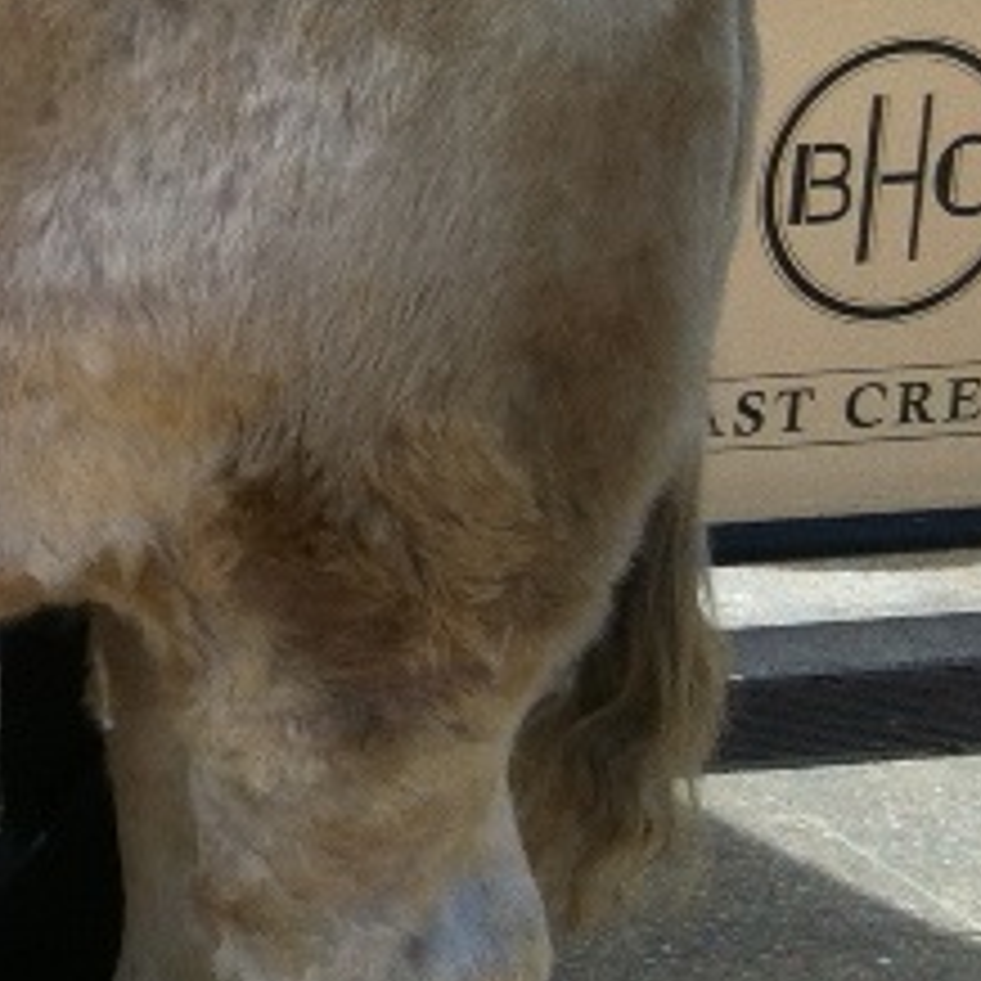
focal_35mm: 136
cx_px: -1015
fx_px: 4360
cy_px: 40
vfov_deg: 12.7
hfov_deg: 11.5
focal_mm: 3.85
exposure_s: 1/548
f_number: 2.8
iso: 80
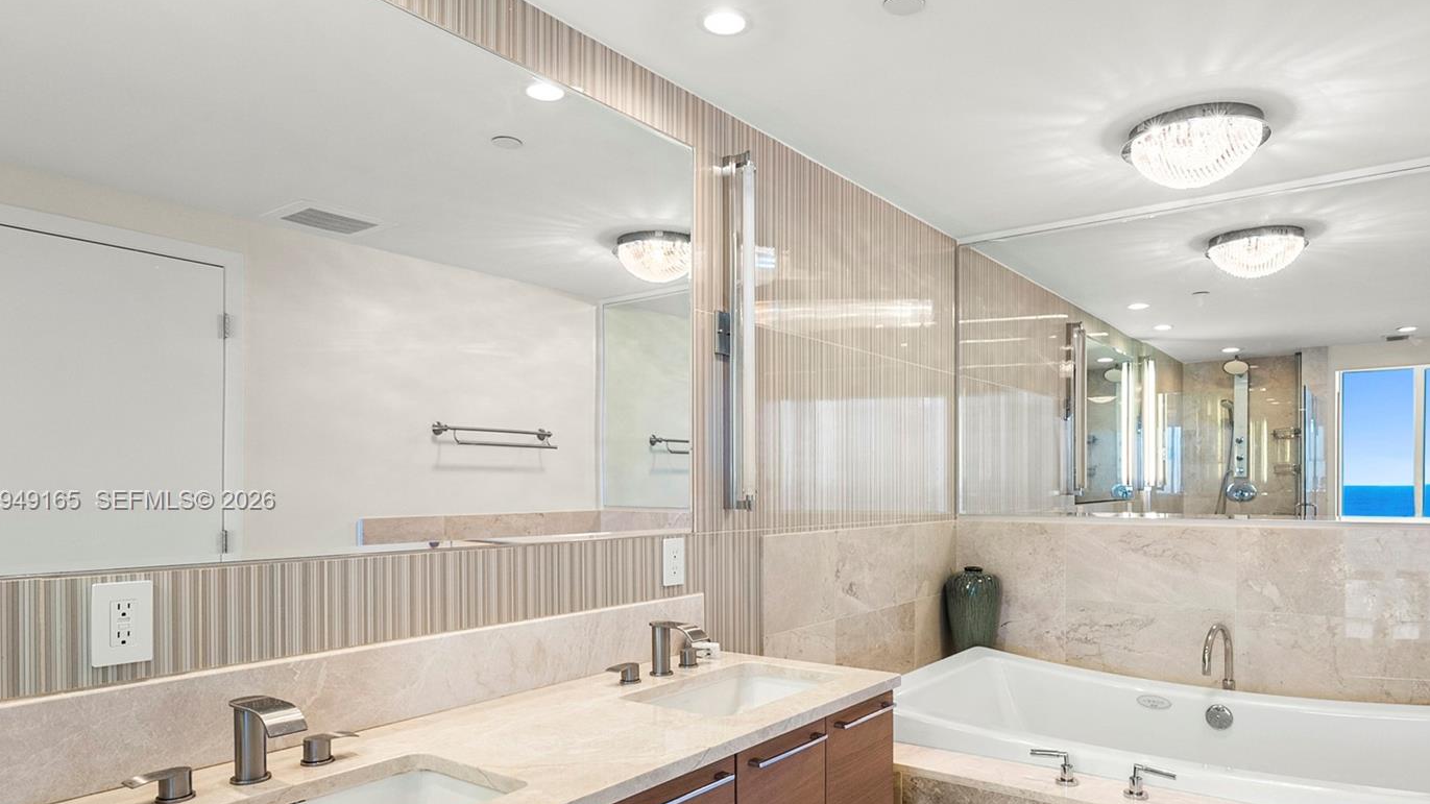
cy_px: 502
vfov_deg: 51.0
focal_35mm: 22
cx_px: 784
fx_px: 834
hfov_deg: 81.0
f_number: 8
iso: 400
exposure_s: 1/30
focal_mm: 12
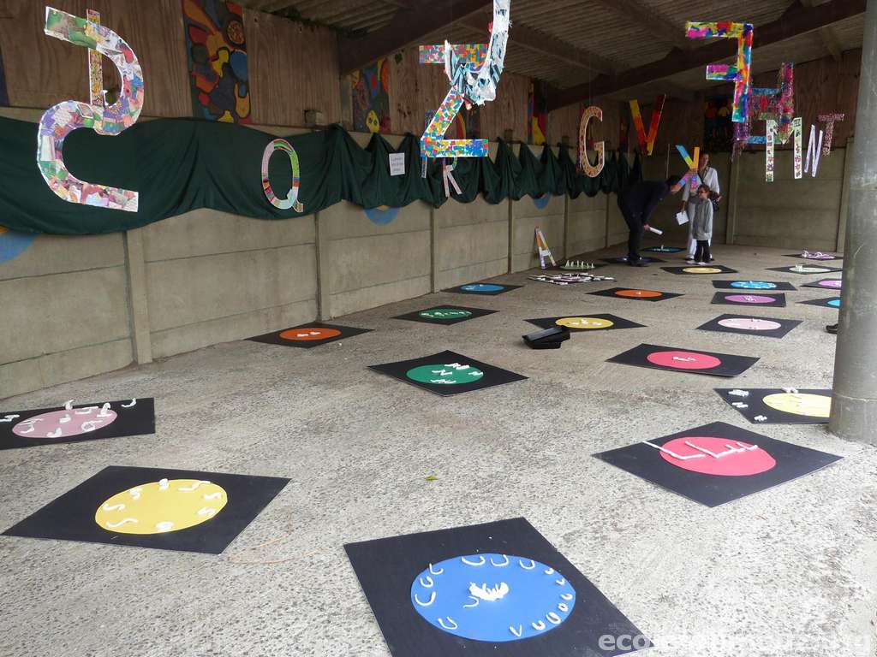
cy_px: 328
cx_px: 438
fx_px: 760
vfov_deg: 46.8
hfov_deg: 60.0
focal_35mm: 30
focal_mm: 5.2
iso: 100
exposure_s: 1/100
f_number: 2.9
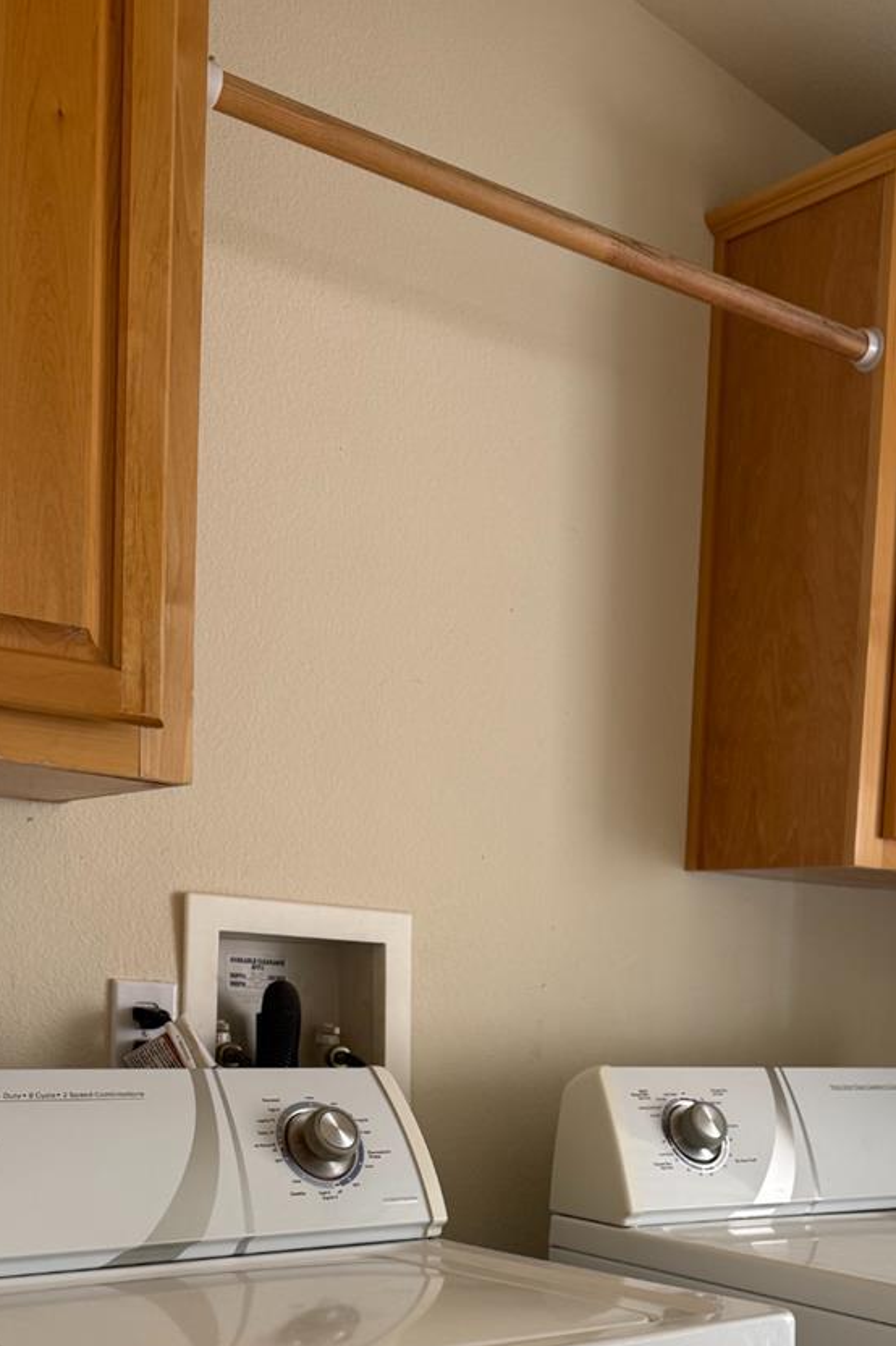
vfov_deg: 40.9
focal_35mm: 45
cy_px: 1161
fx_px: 1681
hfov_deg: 29.6
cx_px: 615
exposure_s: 1/120
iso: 125
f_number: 1.78
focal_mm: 6.76
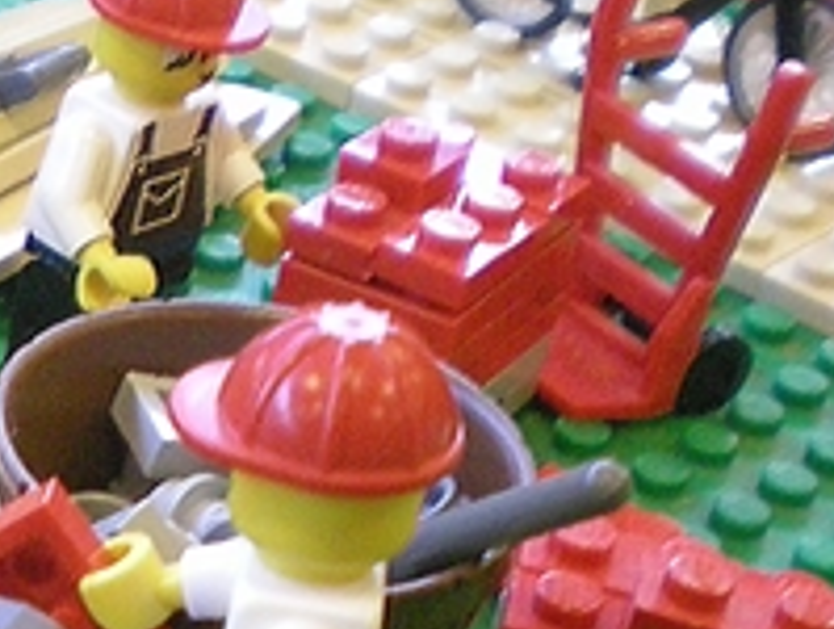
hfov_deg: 14.9
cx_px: -440
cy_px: 713
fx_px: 2945
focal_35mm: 122
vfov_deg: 12.0
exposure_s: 1/14.1
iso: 400
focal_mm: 6.3
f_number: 3.1
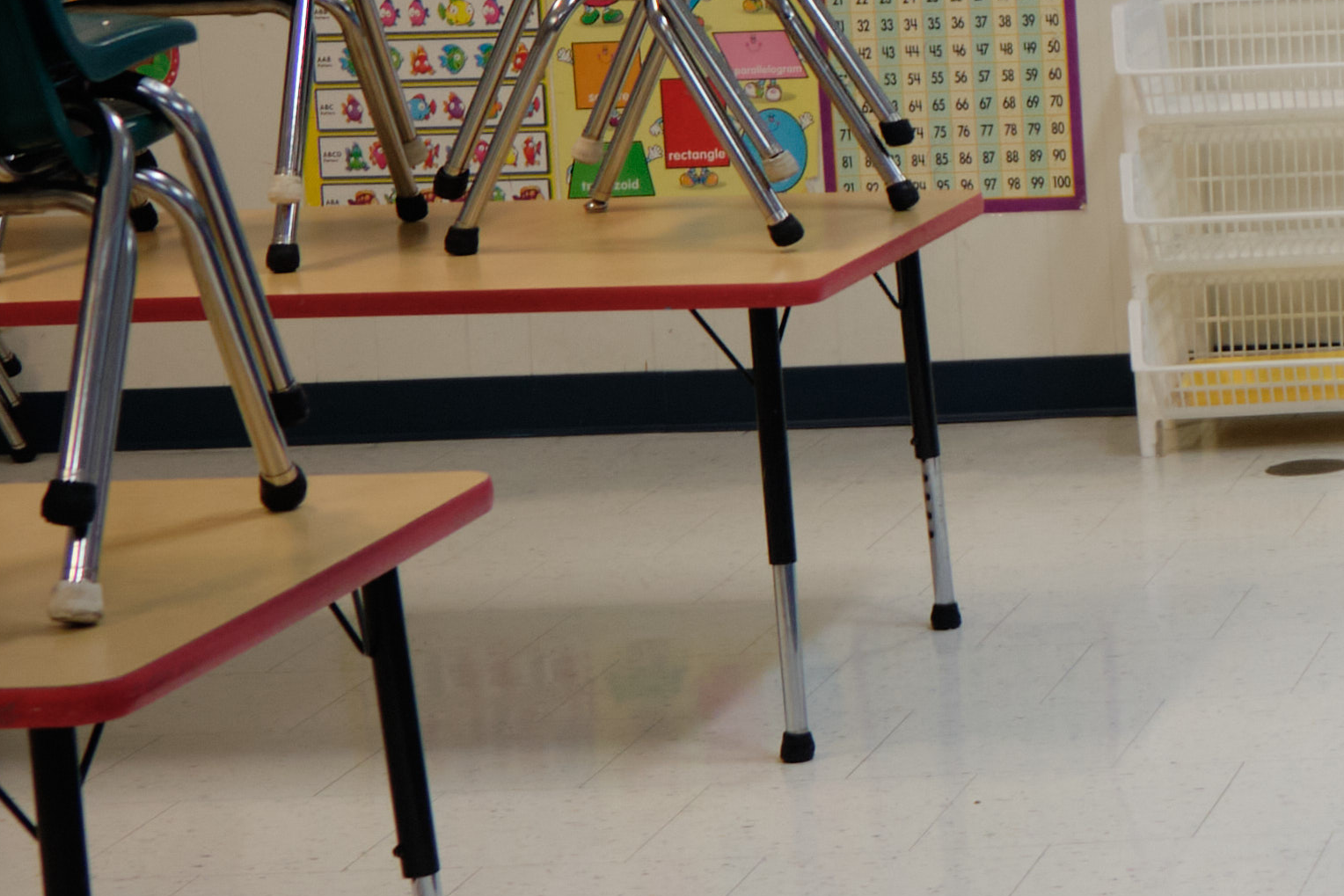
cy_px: -27
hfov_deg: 17.0
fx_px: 3957
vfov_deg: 12.7
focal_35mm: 106
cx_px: 2168
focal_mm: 18
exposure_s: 1/70
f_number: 2.8
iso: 500
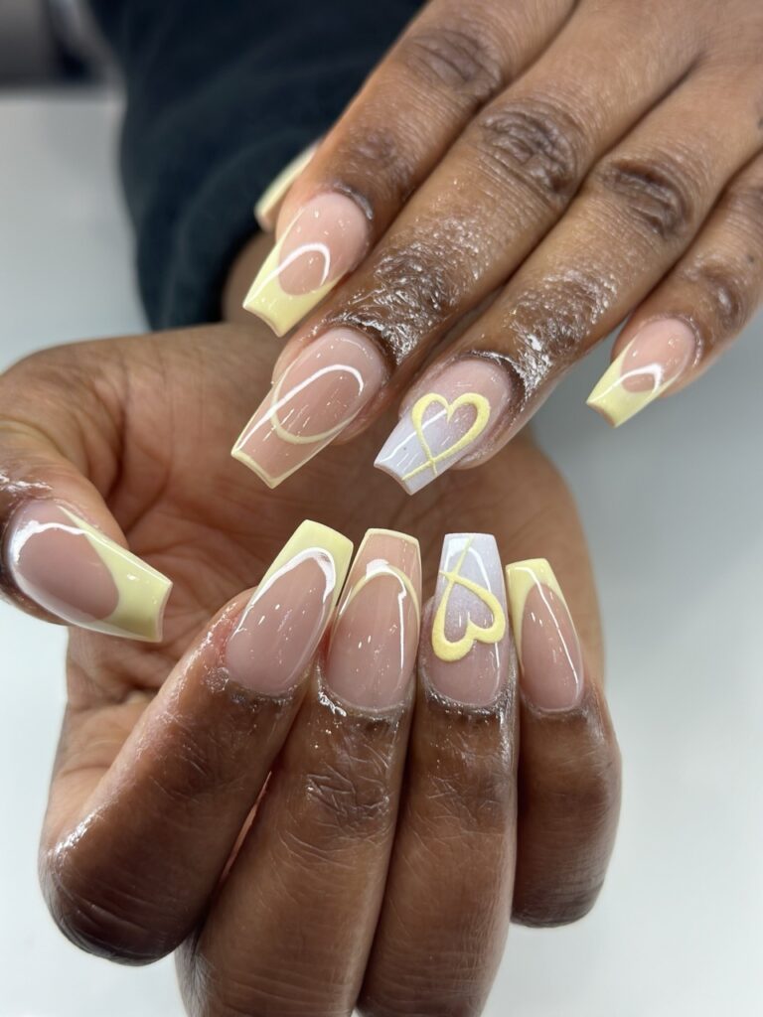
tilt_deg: -38.0
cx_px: 382
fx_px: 1411
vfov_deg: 39.7
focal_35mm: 48
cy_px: 508
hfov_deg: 30.3
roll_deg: +2.1
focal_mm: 6.86
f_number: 1.78
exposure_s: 1/169
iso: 100
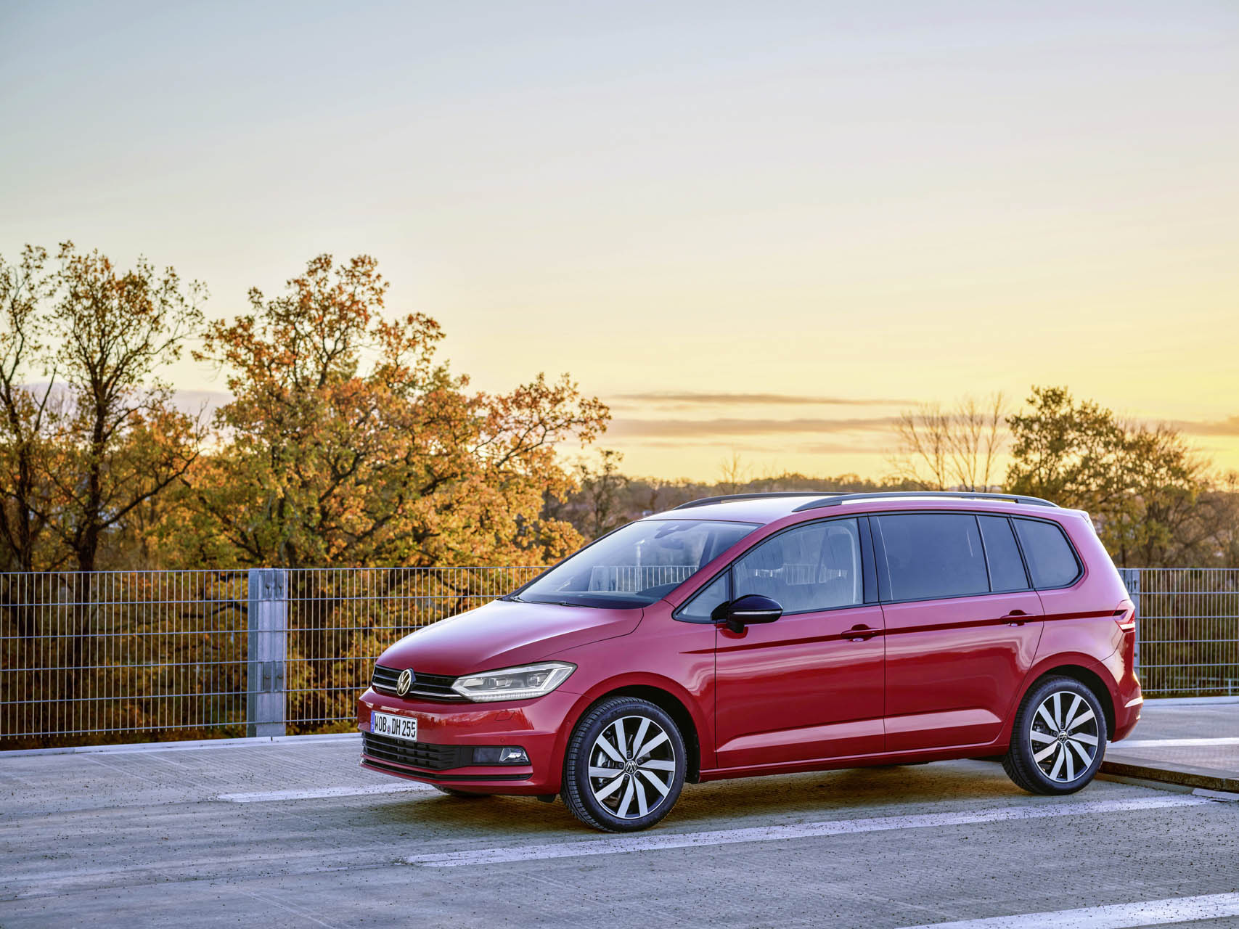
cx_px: 620
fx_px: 2255
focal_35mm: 63
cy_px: 464
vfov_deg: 23.3
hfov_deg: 30.7
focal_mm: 80
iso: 200
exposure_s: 1/50
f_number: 5
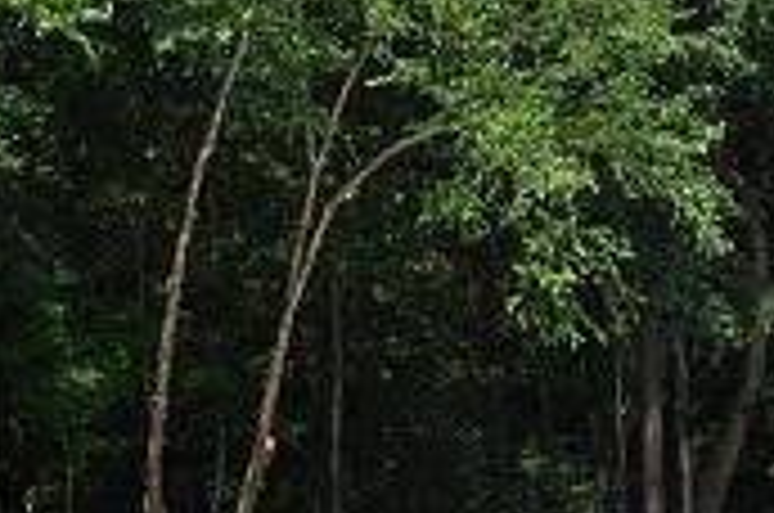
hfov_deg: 18.3
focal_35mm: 101
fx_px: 2167
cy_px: 945
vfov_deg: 12.3
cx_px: 1107
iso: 200
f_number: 10
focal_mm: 18
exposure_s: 1/400
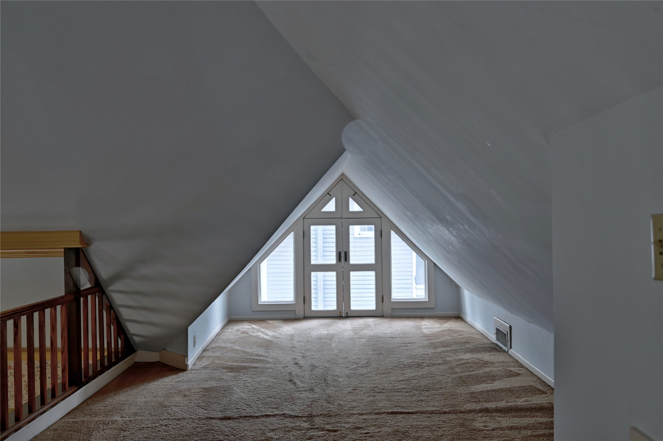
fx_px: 552
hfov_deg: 62.0
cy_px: 220
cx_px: 332
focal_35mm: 30
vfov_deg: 43.5
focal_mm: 30
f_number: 8
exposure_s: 1/6
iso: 400
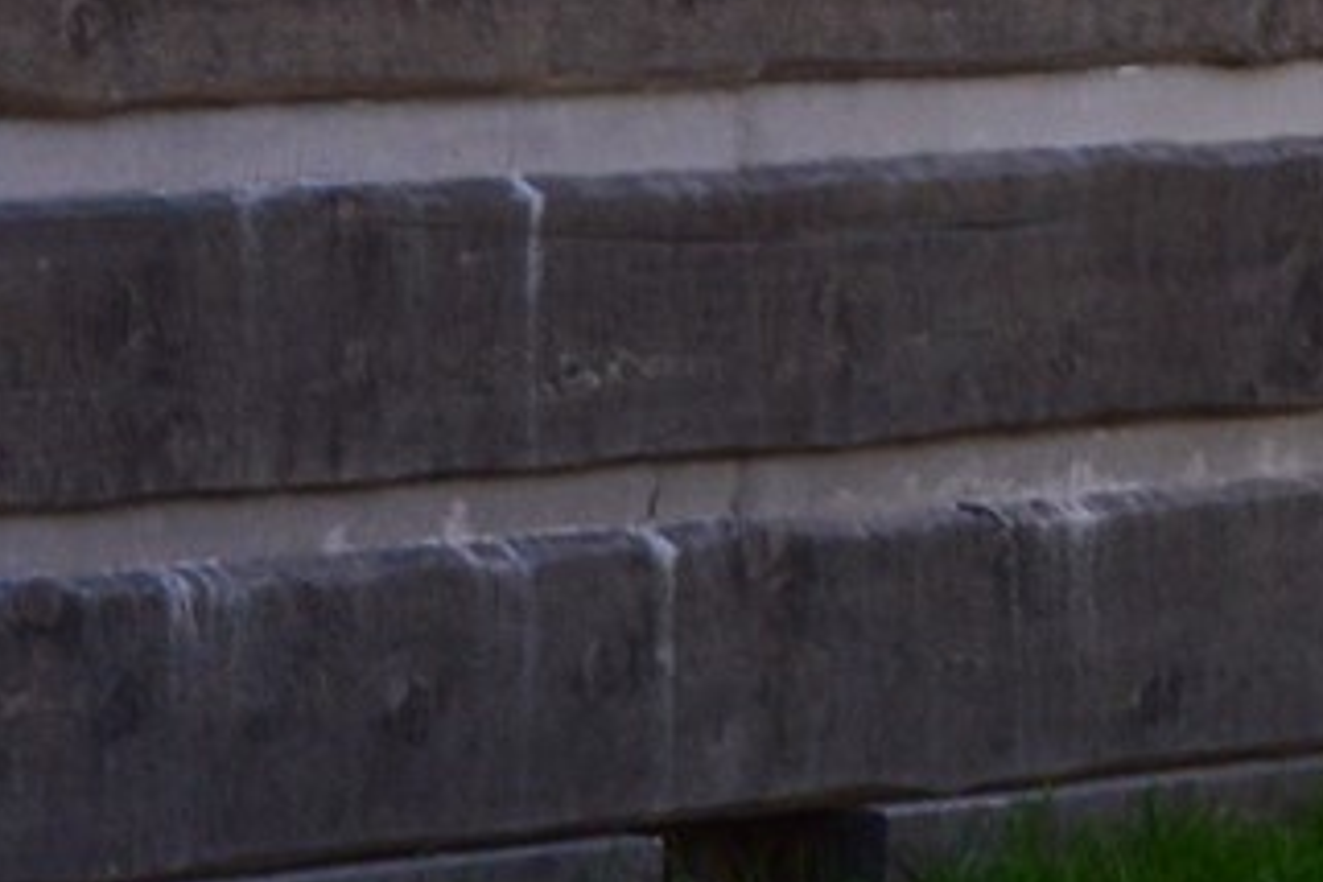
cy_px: -1191
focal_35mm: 264
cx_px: -1881
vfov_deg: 5.1
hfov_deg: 7.3
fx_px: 9701
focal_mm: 26
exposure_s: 1/125
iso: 400
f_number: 9
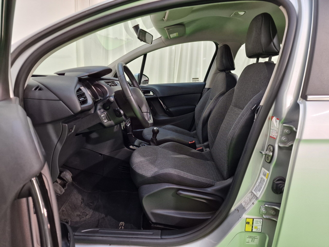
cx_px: 164
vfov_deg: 58.9
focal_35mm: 23
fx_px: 219
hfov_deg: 73.9
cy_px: 124
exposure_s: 1/50
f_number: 1.8
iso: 250
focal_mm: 6.4
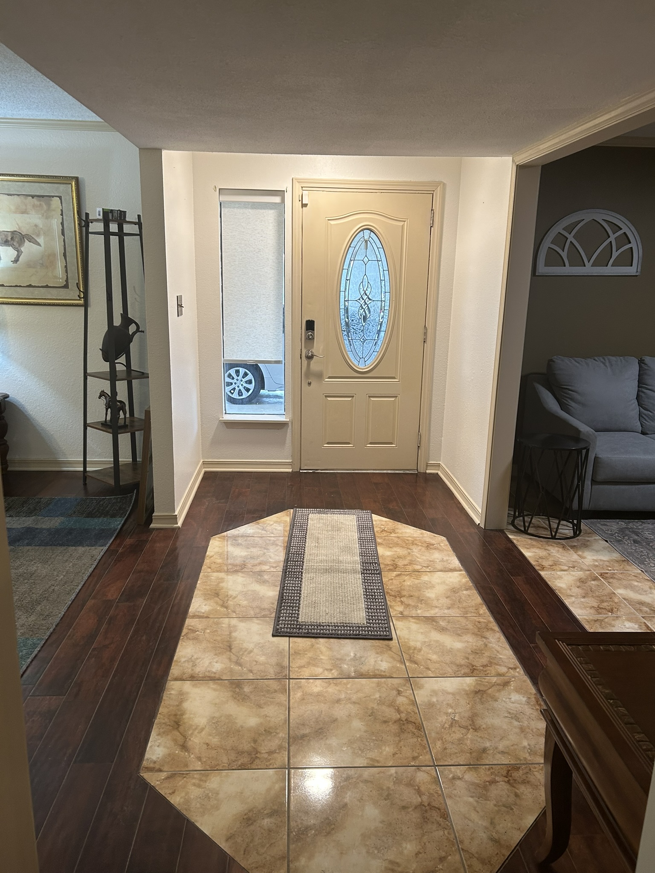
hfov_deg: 53.1
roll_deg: -1.7
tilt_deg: -13.8
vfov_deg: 67.3
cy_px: 436
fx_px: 656
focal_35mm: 26
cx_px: 328
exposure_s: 1/60
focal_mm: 5.7
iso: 100
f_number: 1.5
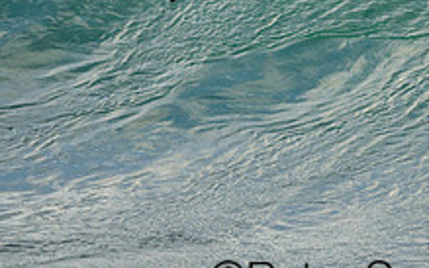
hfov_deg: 1.0
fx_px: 25296
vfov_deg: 0.6
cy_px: -46
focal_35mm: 2163
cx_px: 362
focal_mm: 800
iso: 900
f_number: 6.3
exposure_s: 1/2000
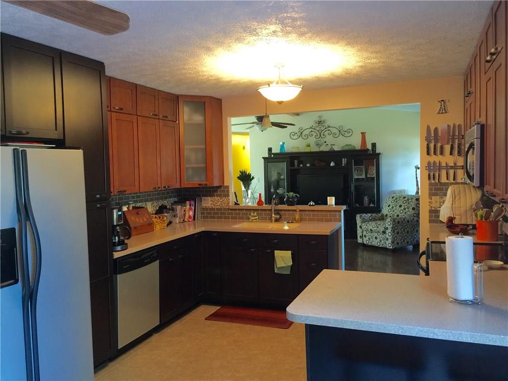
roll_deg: +1.1
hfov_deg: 61.7
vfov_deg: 48.2
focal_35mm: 29
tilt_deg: -2.0
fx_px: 426
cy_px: 190
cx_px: 254
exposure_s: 1/15
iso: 100
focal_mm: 4.15
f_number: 2.2
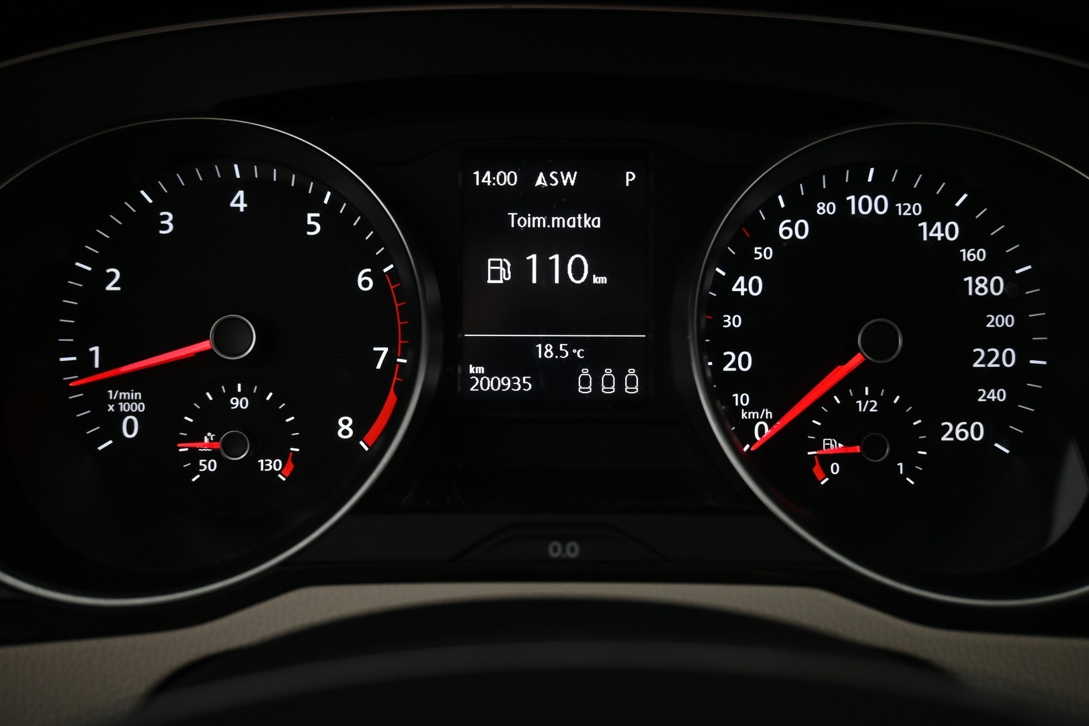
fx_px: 907
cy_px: 363
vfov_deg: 43.6
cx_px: 544
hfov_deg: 61.9
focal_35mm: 30
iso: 800
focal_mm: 20
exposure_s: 1/30
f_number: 3.8
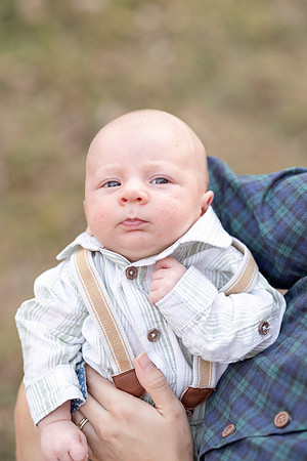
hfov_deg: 16.1
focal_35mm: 85
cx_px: 154
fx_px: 1087
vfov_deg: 23.9
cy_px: 230
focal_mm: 85
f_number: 2.5
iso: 640
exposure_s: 1/640
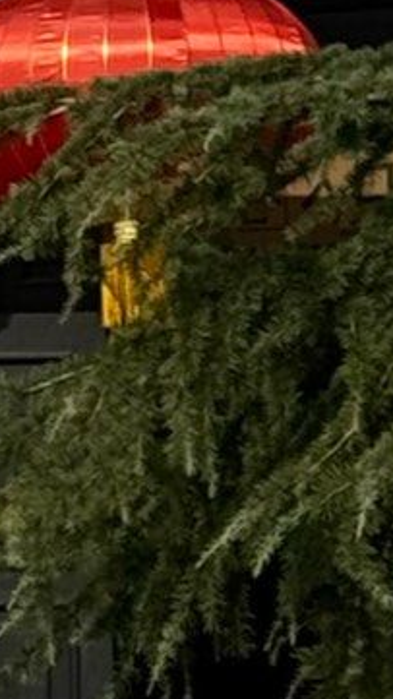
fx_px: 7319
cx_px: -579
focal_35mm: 395
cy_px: -362
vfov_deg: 5.4
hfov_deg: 3.0
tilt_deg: +12.3
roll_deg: -0.6
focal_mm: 6.76
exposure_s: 1/5848
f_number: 1.78
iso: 64
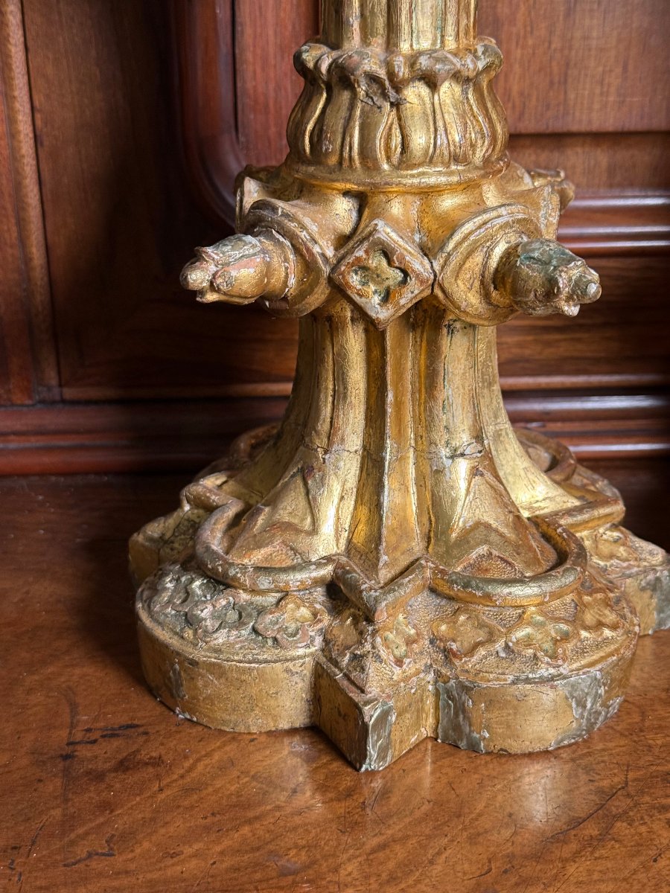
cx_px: 335
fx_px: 1239
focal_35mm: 48
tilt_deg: -23.2
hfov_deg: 30.3
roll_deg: +0.3
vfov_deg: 39.7
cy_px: 446
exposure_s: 1/60
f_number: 1.78
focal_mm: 6.76
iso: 100
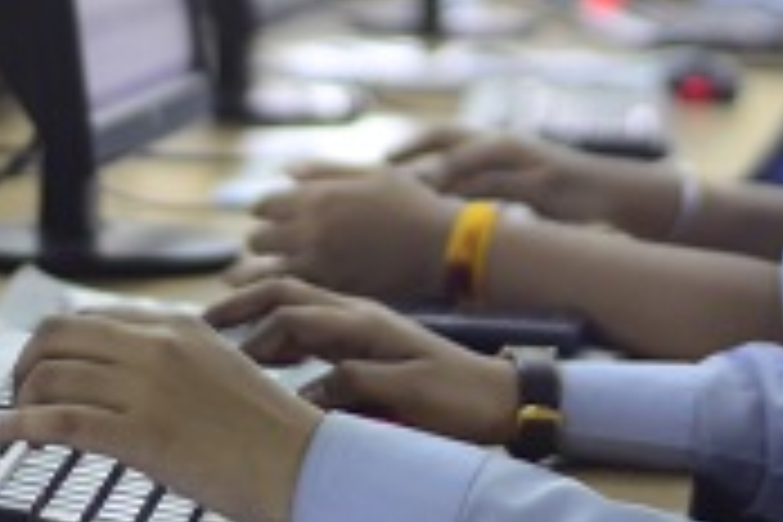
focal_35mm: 215
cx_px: 576
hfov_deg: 9.6
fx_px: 4676
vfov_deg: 6.3
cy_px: -191
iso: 250
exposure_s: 1/30
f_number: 1.8
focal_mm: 50
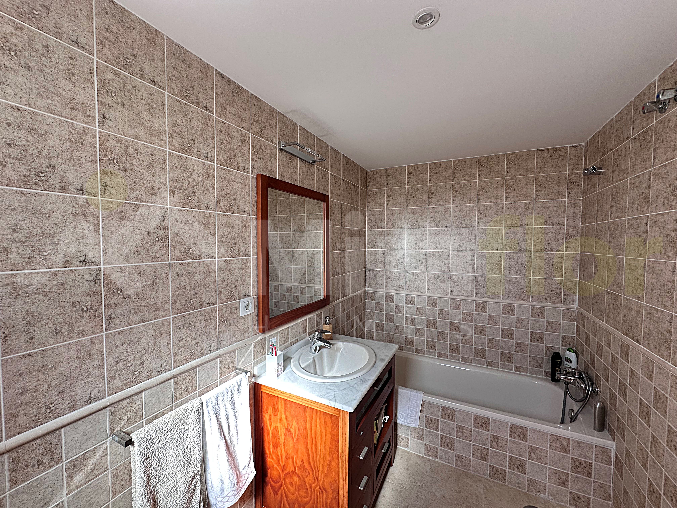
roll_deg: +0.8
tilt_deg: -2.6
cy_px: 254
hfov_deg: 102.1
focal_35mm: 14
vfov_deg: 85.7
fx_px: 274
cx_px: 338
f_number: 2.2
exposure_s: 1/99
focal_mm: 2.22
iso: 64
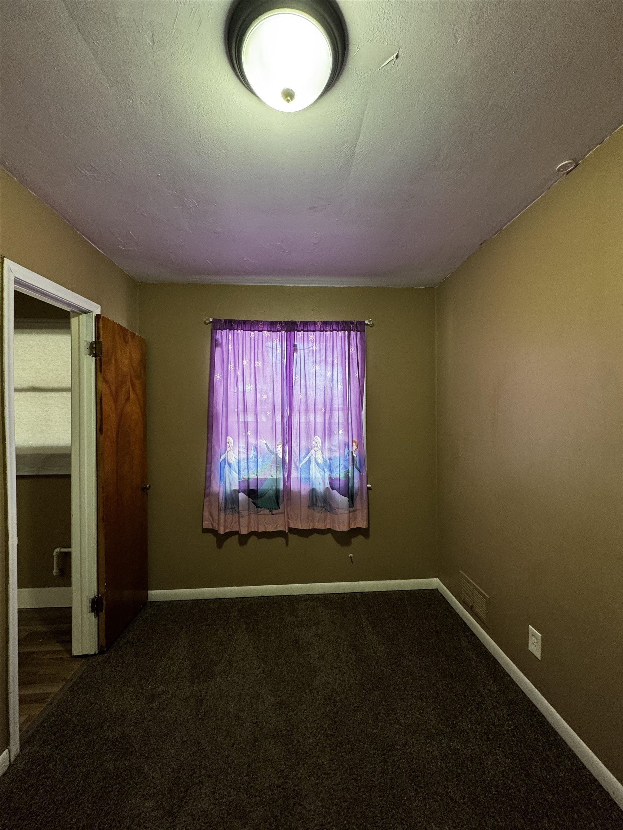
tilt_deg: +0.4
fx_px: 336
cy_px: 415
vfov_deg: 102.1
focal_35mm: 14
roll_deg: +0.1
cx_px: 312
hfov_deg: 85.7
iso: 160
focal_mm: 2.22
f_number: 2.2
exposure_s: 1/60
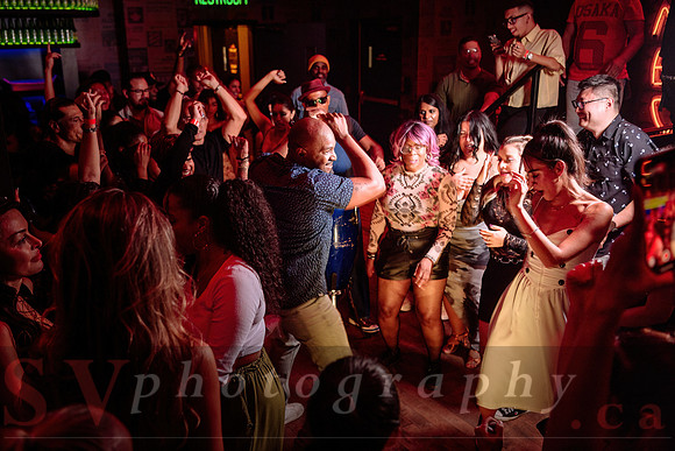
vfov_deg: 37.3
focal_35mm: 36
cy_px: 215
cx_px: 322
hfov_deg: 53.6
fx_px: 668
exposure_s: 1/40
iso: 800
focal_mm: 34
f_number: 3.2
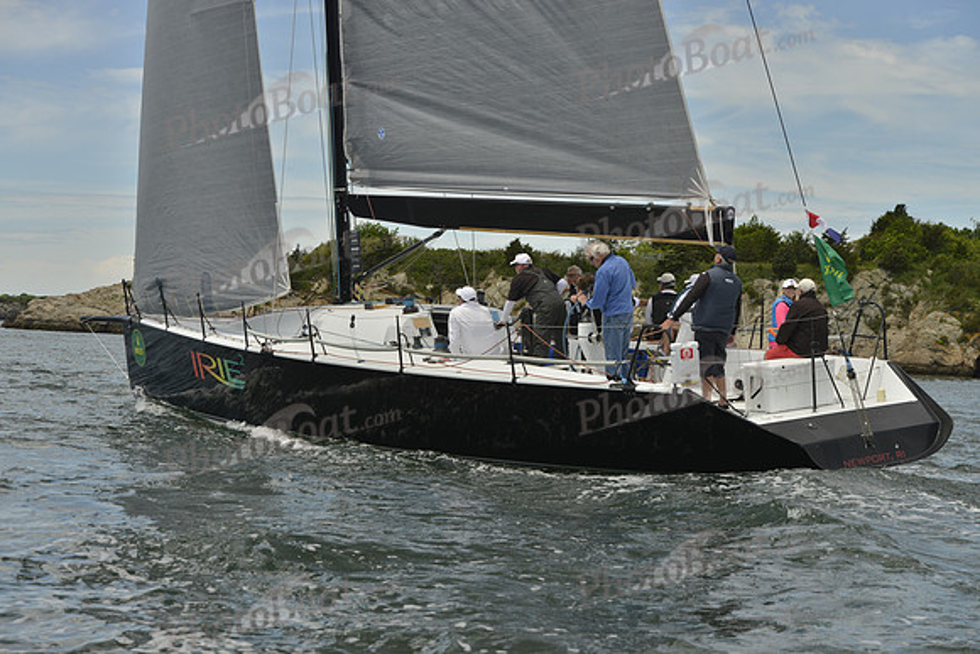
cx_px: 490
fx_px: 1906
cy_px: 327
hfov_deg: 28.8
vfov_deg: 19.5
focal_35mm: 70
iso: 280
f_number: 7.1
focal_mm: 70
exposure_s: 1/1600
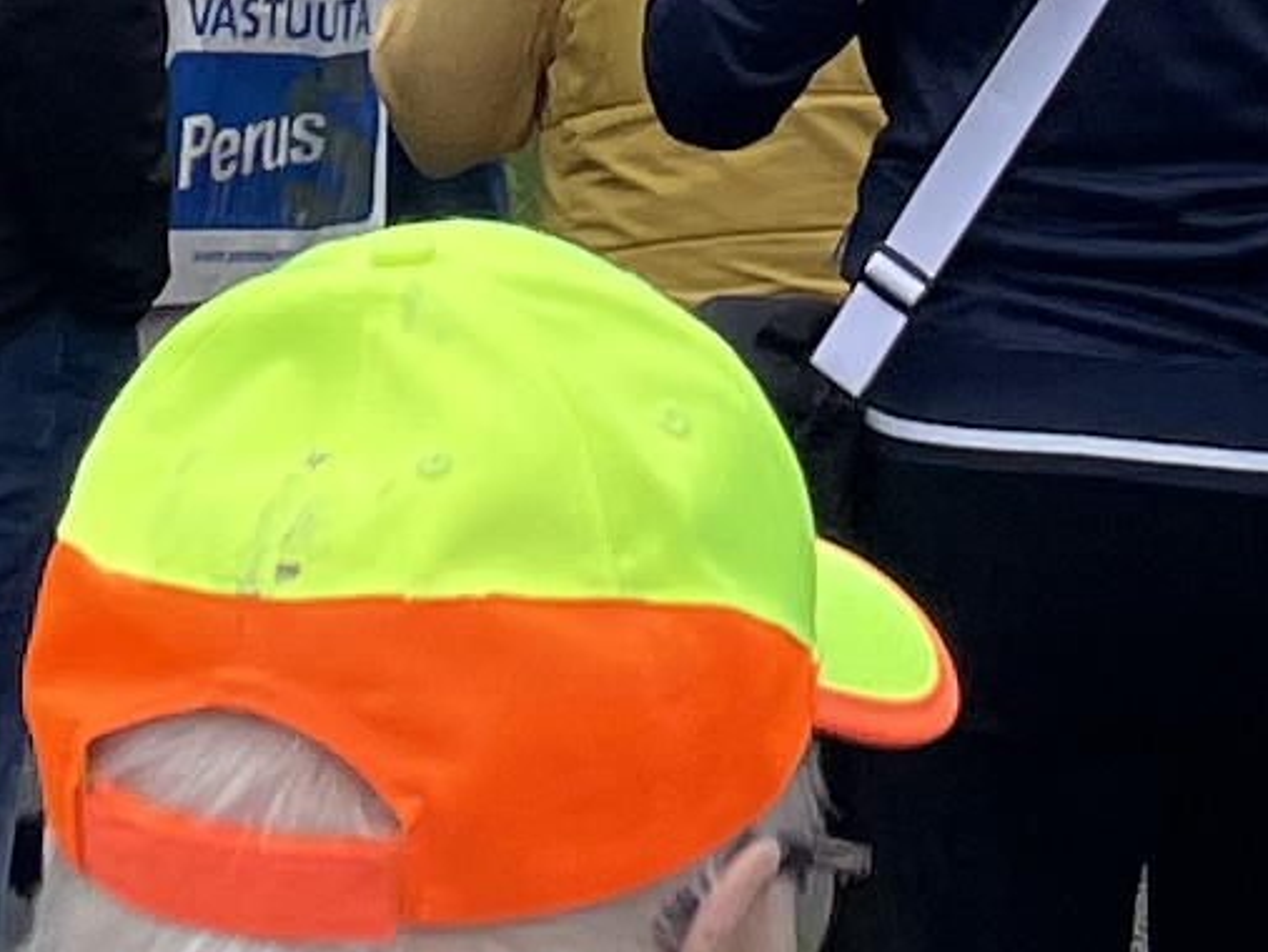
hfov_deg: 9.5
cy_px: -1631
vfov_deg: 6.7
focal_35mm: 207
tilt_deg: +5.4
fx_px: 7586
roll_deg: -0.6
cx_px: 997
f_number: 1.6
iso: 32
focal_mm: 4.2
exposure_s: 1/2817
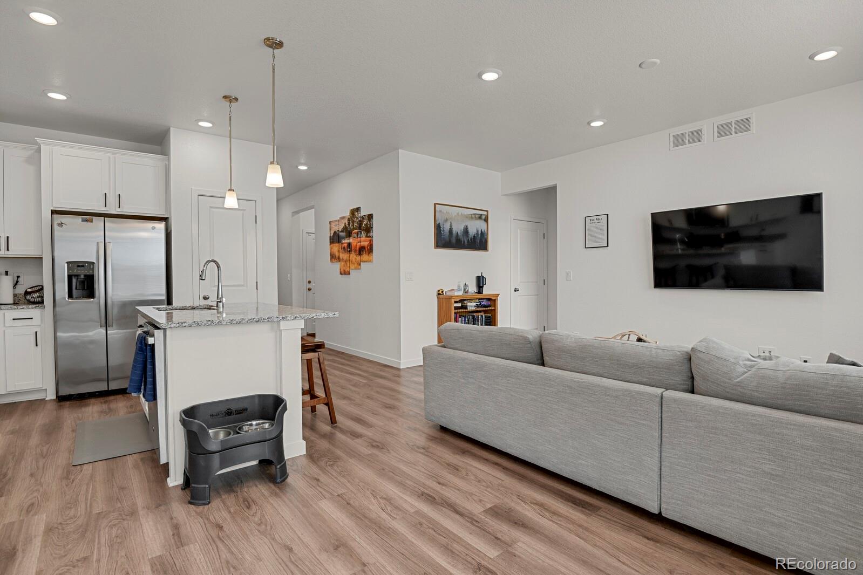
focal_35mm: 17
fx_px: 407
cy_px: 288
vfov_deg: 70.4
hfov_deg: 93.3
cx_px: 432
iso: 3200
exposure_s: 1/20
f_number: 8
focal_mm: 17
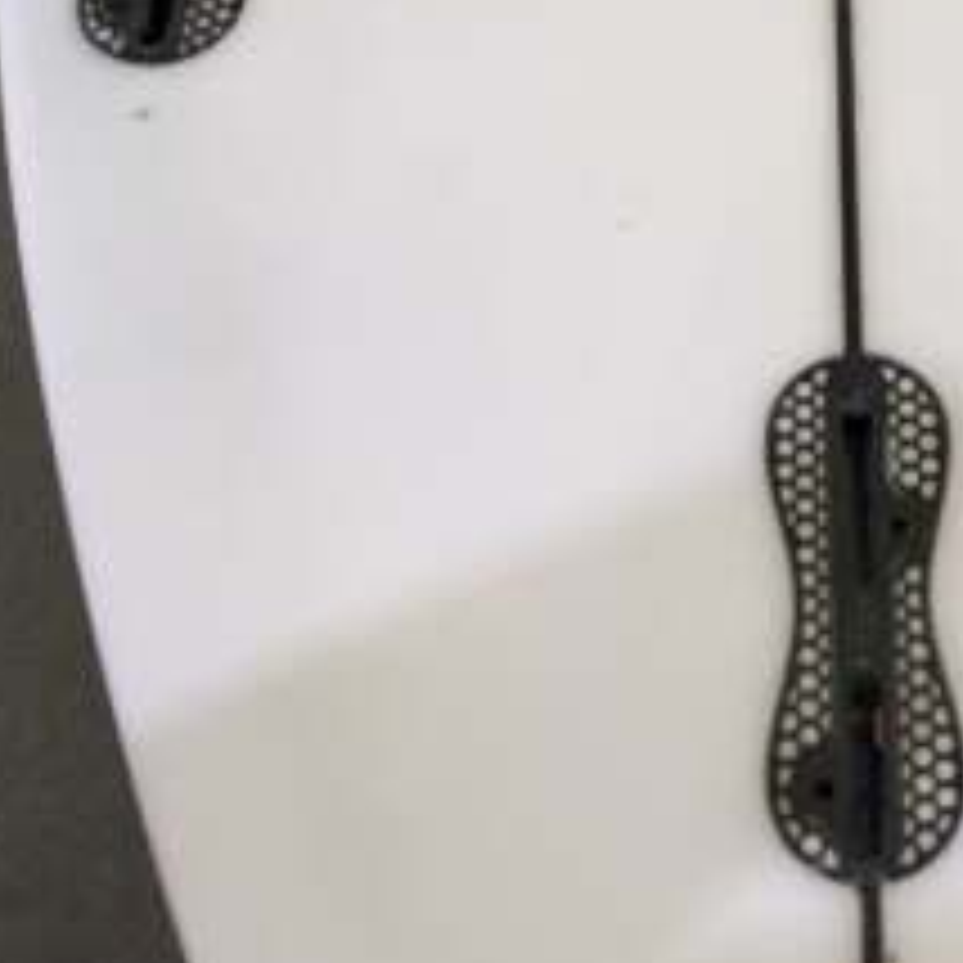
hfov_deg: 19.8
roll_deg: +2.4
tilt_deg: -43.2
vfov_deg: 19.3
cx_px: 886
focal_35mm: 86
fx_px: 2707
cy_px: -122
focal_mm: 5.96
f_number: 1.6
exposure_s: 1/100
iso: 100
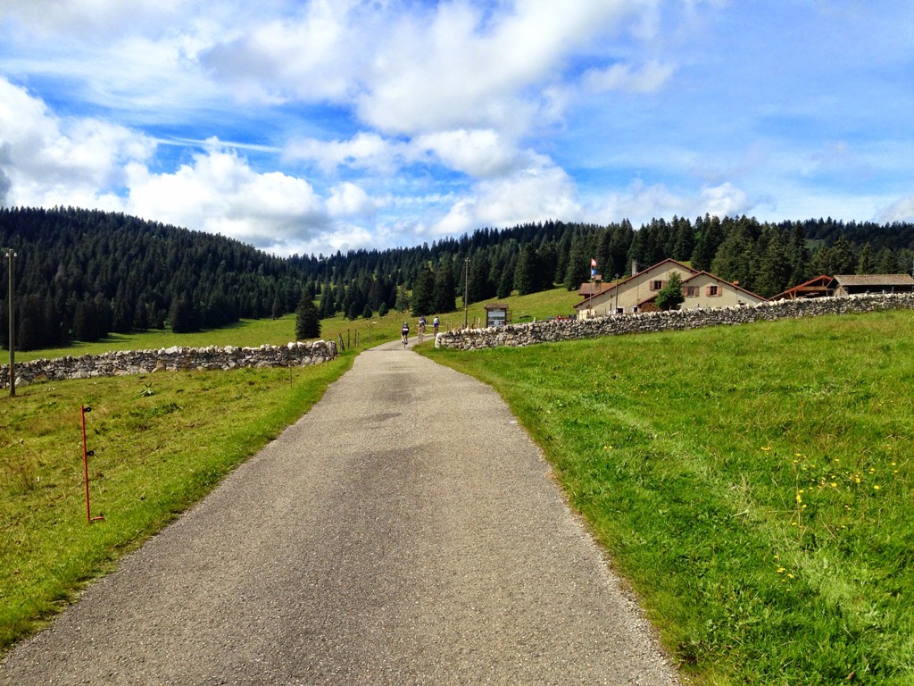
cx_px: 457
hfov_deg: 55.4
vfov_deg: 42.9
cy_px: 343
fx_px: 871
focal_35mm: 33
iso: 50
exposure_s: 1/1748
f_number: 2.4
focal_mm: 4.12
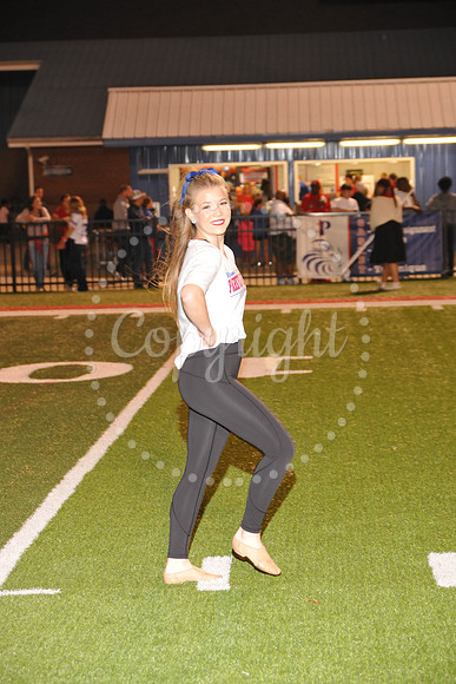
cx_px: 228
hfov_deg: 13.0
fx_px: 1994
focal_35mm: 105
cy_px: 342
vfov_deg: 19.5
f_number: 6.7
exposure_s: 1/90
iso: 1600
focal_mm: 105
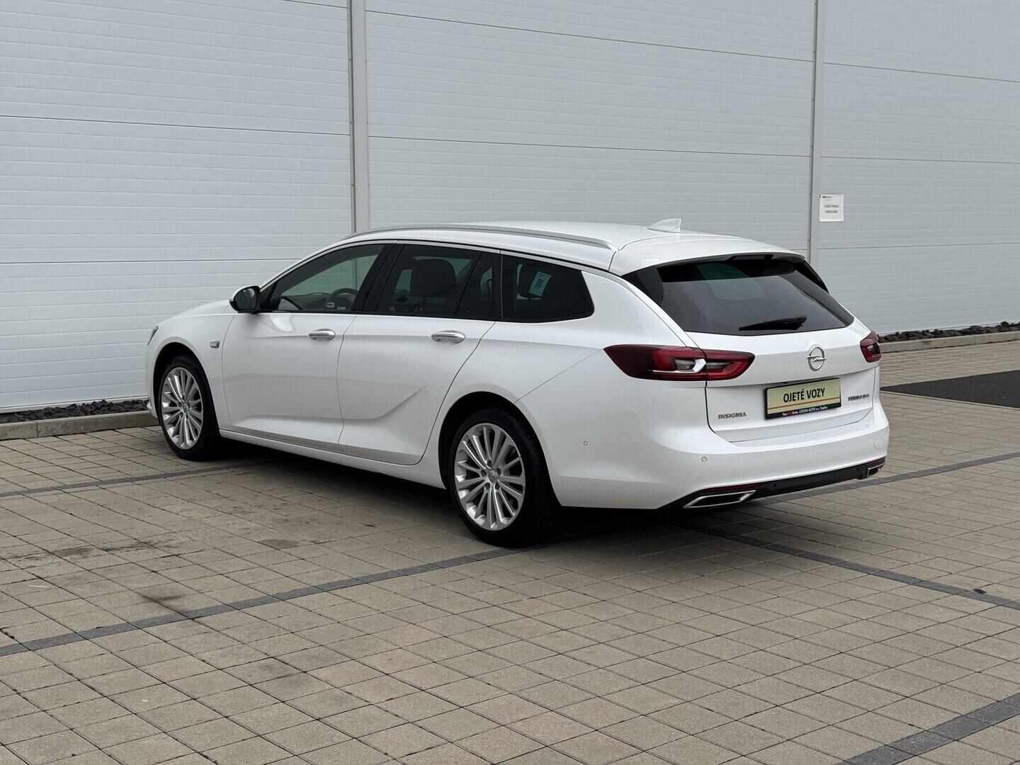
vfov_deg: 30.3
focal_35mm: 48
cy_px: 382
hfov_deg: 39.7
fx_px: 1414
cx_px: 510
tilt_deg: -5.1
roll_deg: +0.0
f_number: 1.78
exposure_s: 1/651
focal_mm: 6.76
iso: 64
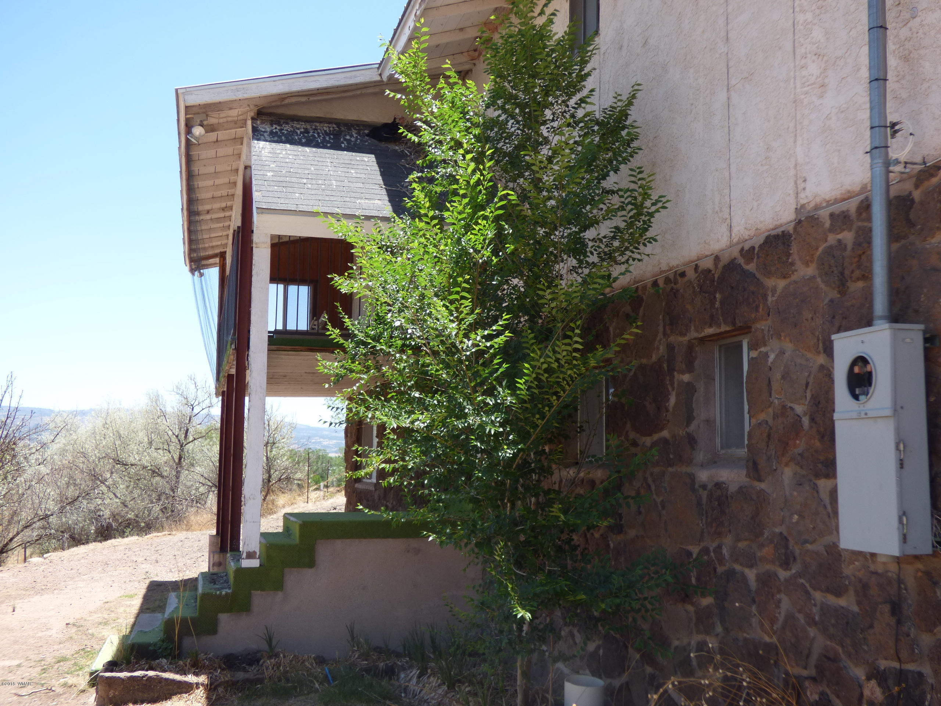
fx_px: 1006
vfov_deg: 38.7
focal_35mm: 37
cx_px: 470
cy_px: 353
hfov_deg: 50.1
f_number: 3.5
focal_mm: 6.47
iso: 100
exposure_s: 1/400
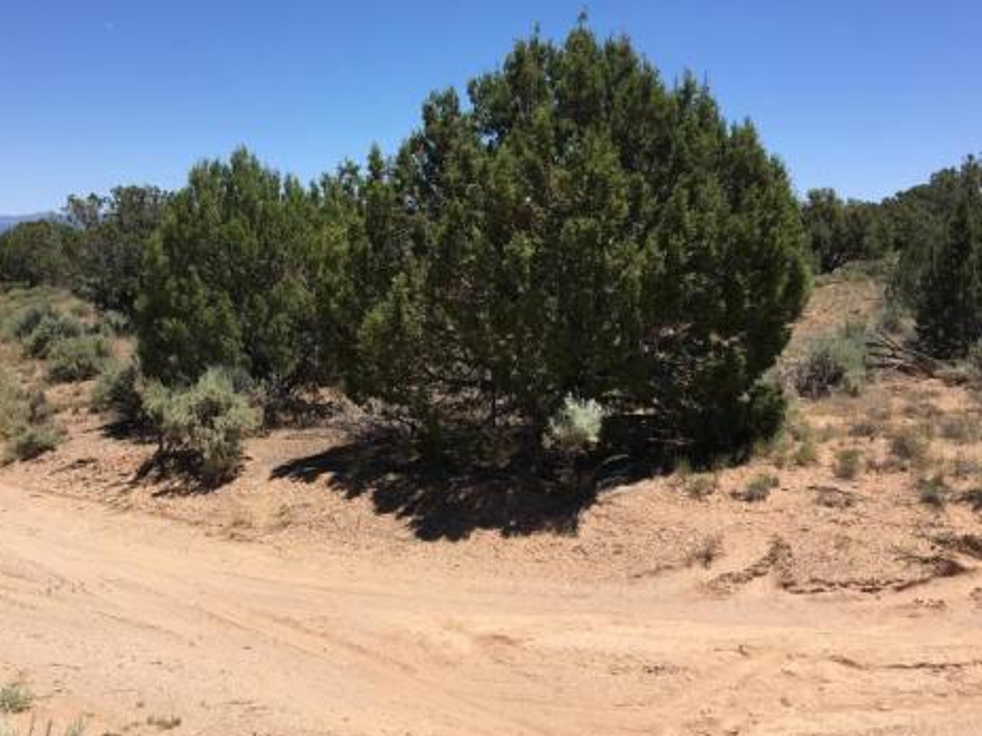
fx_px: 1135
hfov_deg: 46.7
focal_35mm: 40
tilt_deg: -1.5
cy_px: 324
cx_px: 442
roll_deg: -1.6
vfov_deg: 35.9
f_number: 2.2
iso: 25
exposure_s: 1/1508
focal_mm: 4.15
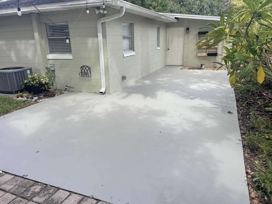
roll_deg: +1.7
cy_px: 102
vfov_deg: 53.1
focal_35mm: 26
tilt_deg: -18.5
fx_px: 204
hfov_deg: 67.3
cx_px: 136
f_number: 1.6
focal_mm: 4.2
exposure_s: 1/1531
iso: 32
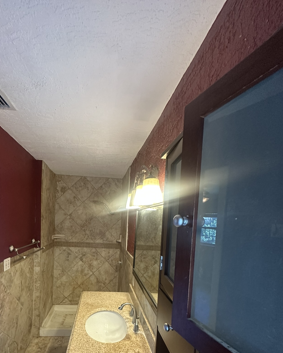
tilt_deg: -4.5
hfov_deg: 72.9
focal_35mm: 18
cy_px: 232
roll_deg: -4.3
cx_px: 111
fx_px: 188
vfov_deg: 83.7
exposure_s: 1/60
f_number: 2.2
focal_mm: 2.22
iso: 320
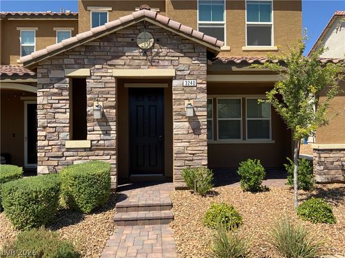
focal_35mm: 29
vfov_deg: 48.2
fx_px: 289
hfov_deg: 61.7
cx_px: 172
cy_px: 129
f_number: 1.8
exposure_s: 1/1451
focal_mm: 3
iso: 16
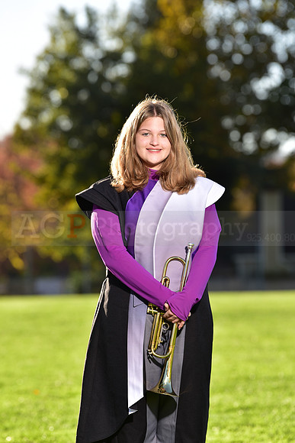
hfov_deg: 6.9
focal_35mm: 200
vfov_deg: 10.3
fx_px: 2457
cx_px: 148
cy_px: 222
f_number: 5
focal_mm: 200
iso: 80
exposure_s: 1/250
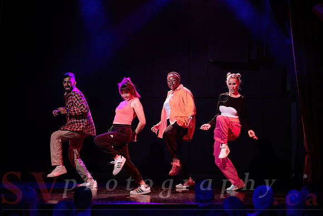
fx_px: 1131
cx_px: 160
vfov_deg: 10.9
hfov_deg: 16.2
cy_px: 112
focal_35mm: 126
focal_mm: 120
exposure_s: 1/160
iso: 1600
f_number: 2.8
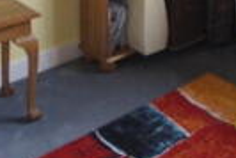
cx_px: 220
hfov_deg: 26.3
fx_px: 486
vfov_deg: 15.1
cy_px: -154
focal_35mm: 74
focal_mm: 10
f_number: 4
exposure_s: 1/60
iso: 1600
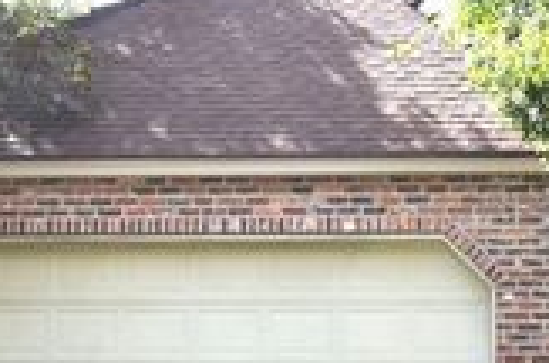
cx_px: 664
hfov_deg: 22.5
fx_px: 1263
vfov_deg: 16.2
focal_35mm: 83
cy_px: 304
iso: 100
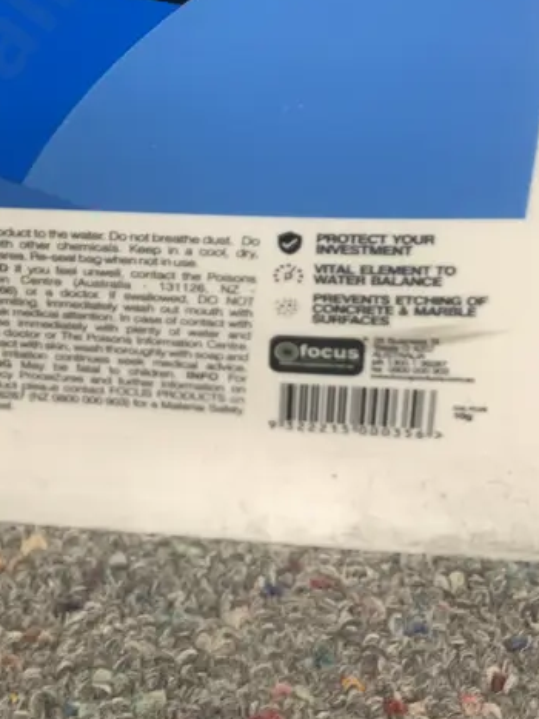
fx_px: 1184
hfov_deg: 25.1
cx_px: 82
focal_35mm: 57
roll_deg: +1.2
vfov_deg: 30.4
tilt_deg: -16.5
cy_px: -60
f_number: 1.8
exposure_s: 1/50
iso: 125
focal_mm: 4.25
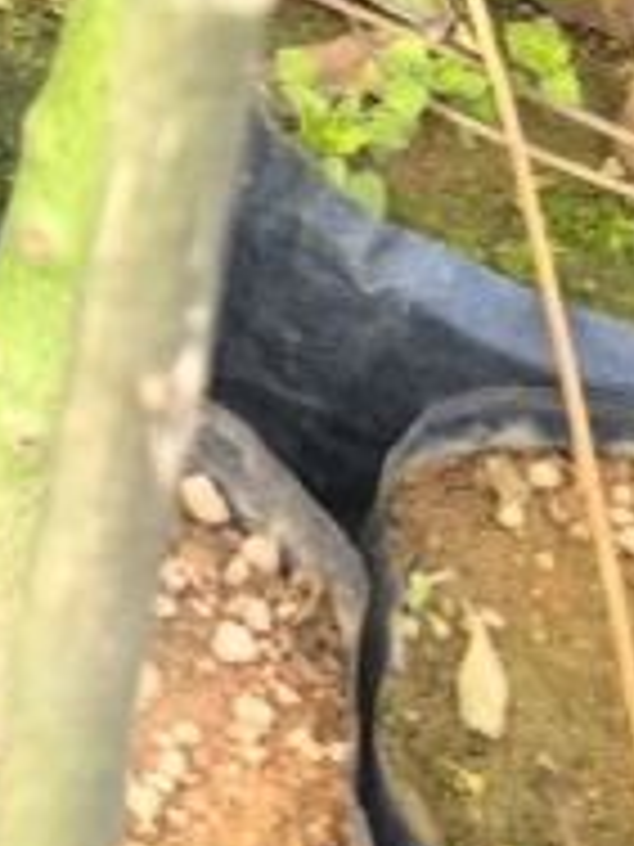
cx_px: -850
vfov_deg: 11.8
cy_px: -718
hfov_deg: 8.8
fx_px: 3736
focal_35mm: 153
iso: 50
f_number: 2
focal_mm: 5.75
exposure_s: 1/100
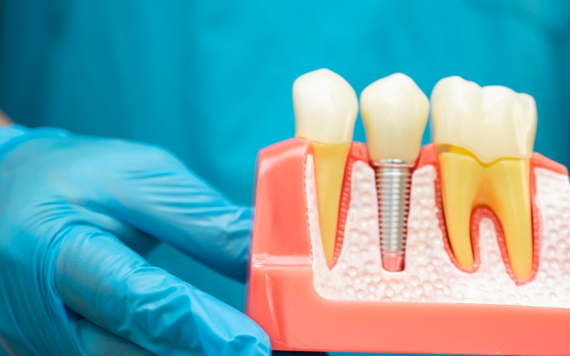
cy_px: 220
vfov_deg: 17.1
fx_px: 1181
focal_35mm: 76
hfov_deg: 27.0
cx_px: 379
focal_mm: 50
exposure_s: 1/100
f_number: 4
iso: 400
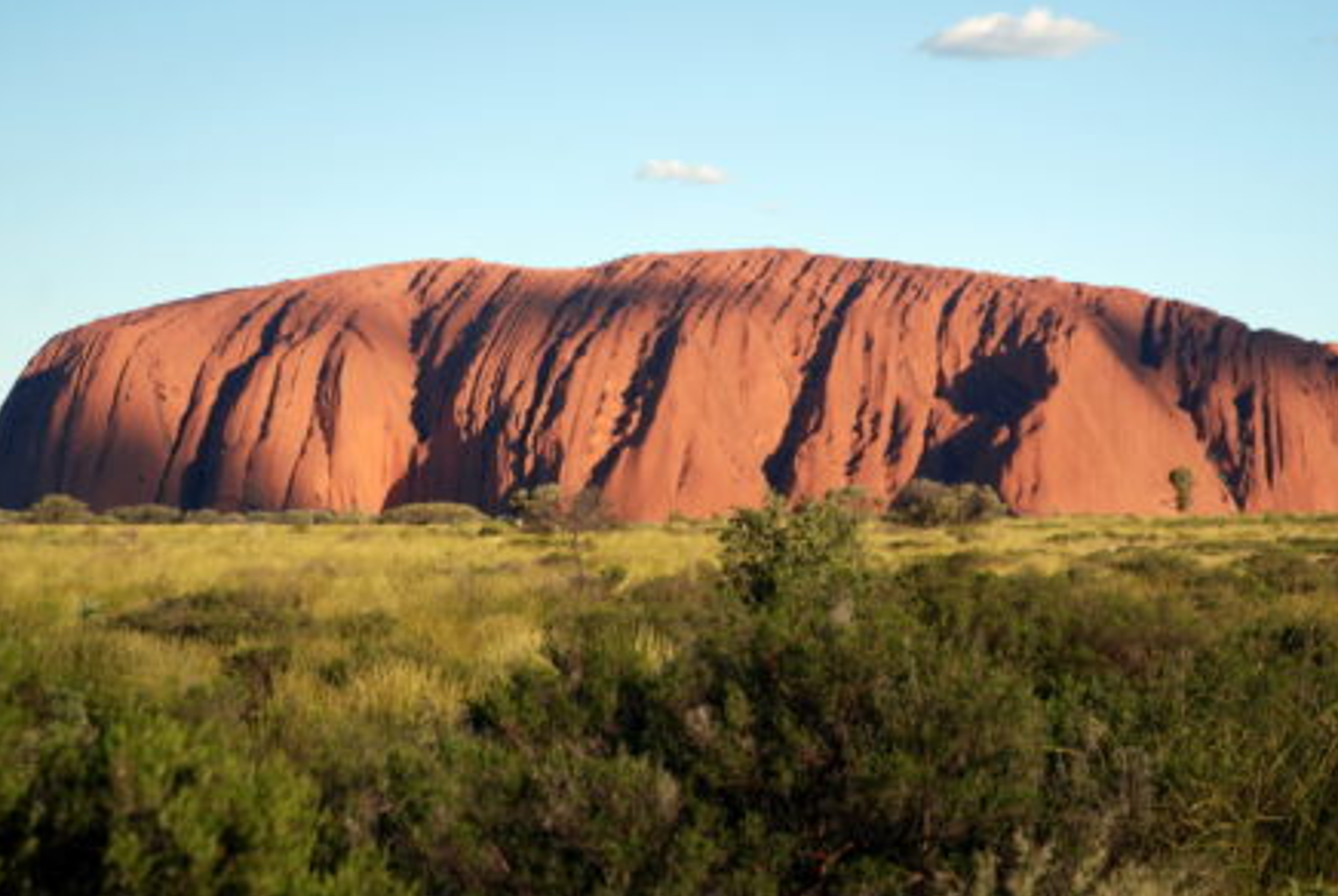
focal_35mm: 86
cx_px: 709
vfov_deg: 15.9
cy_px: 453
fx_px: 3201
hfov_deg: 23.6
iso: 100
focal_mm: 50
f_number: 5
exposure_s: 1/80
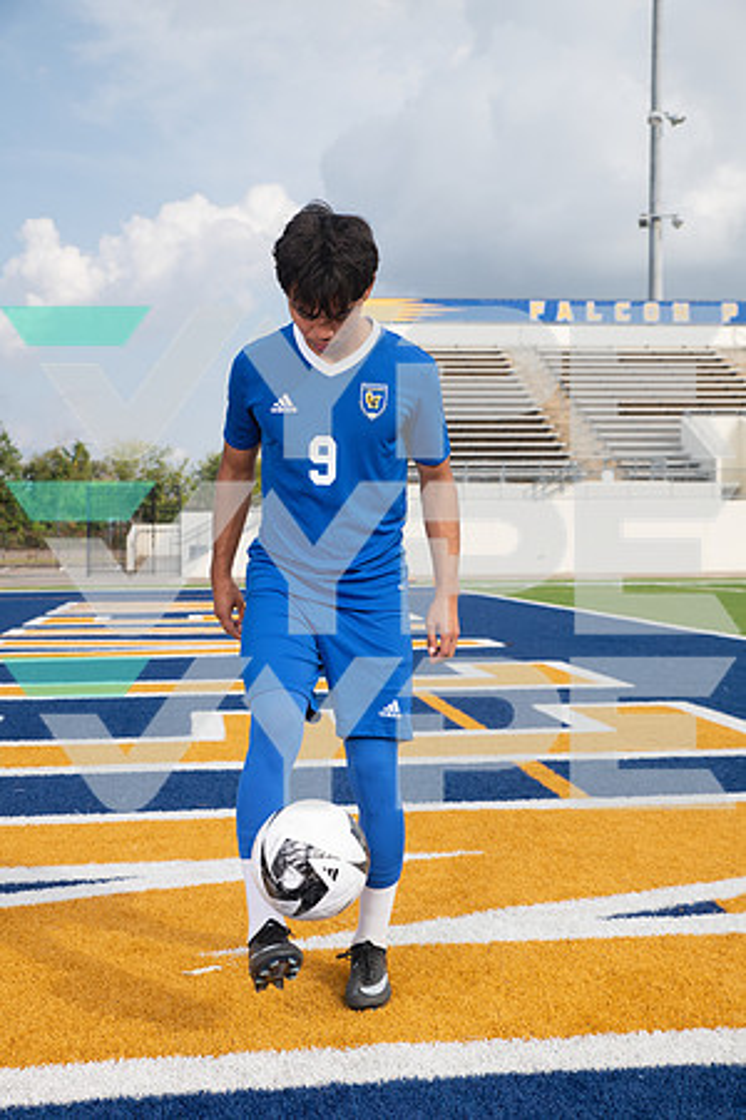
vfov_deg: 41.1
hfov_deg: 28.1
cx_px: 373
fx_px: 1492
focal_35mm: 48
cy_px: 560
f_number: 7.1
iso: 100
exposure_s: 1/400
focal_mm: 48
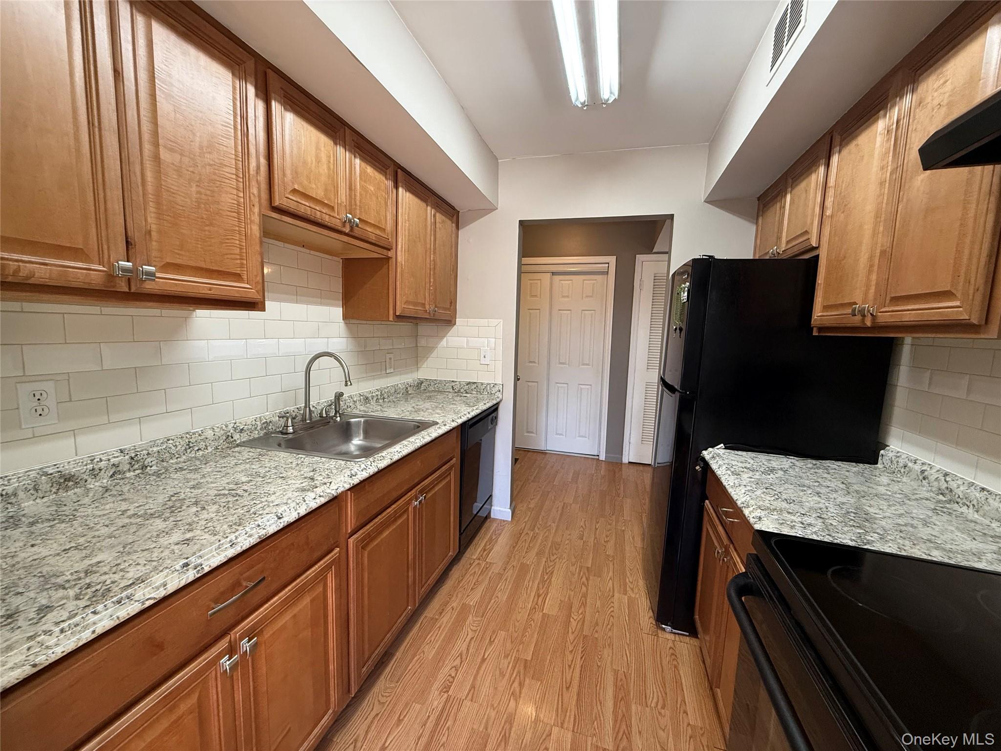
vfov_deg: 85.7
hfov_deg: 102.1
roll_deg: -1.8
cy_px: 376
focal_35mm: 14
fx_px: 405
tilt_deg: -6.5
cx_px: 500
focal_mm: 2.22
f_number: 2.2
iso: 250
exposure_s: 1/120
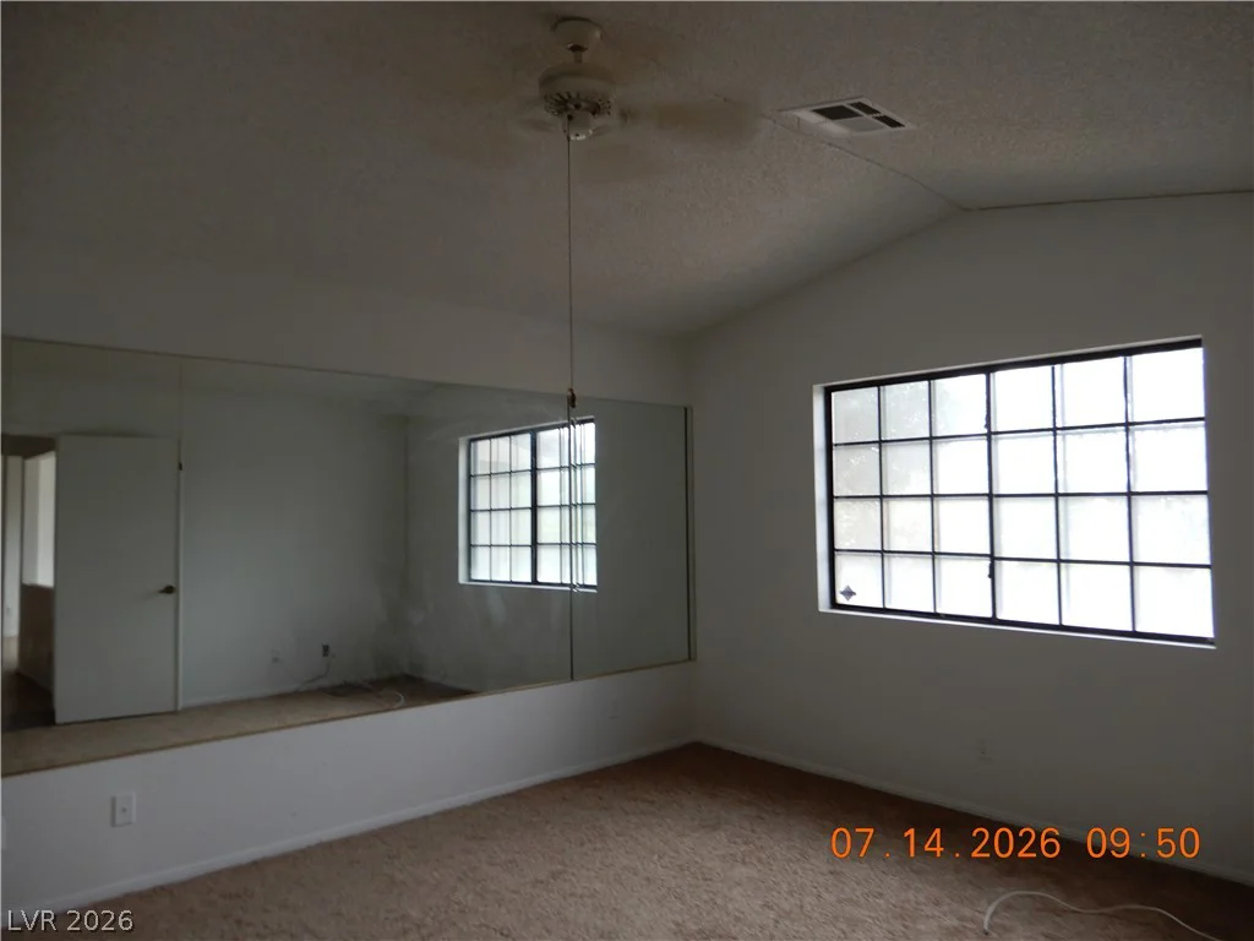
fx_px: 869
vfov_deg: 56.8
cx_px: 627
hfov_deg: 71.6
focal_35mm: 24
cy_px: 470
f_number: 3.4
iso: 110
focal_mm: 4.3
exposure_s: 1/30
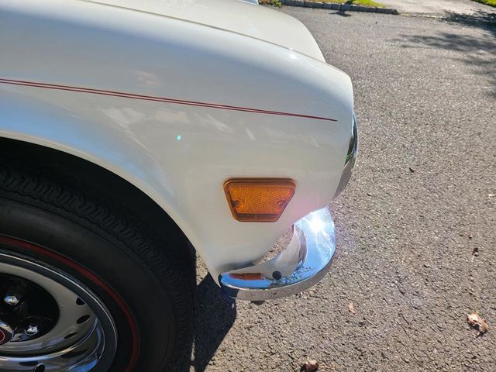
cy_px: 186
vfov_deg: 53.1
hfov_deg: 67.3
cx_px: 248
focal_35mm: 26
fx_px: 373
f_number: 1.8
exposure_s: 1/1558
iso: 40
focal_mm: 5.4
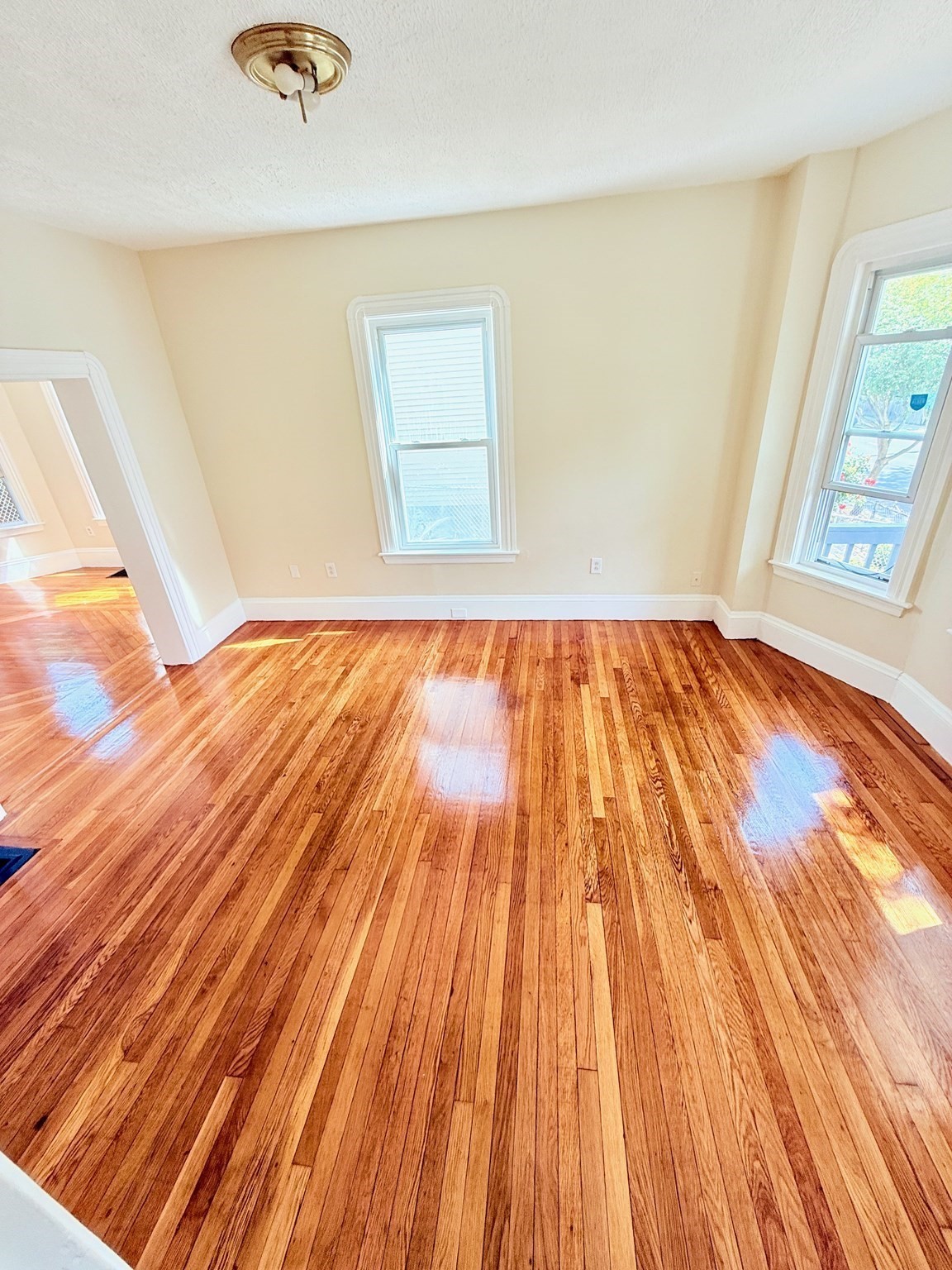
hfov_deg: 85.7
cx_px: 476
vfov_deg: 102.1
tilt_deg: -27.1
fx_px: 513
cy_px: 635
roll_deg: +4.0
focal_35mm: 14
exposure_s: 1/119
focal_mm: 2.22
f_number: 2.2
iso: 64
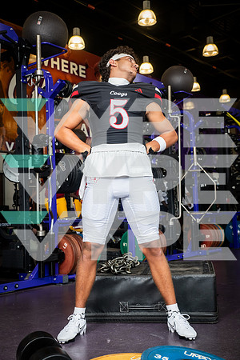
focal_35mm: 46
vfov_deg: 42.7
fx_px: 460
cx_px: 120
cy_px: 180
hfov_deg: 29.2
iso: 500
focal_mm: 46
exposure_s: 1/250
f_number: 5.6
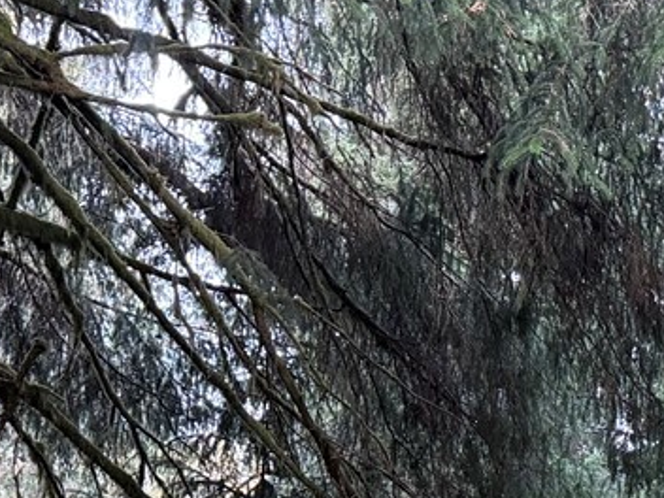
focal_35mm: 109
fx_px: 2091
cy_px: 958
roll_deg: -1.6
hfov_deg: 16.7
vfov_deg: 12.2
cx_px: 941
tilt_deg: +1.5
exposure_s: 1/89
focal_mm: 6.76
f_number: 1.78
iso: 200
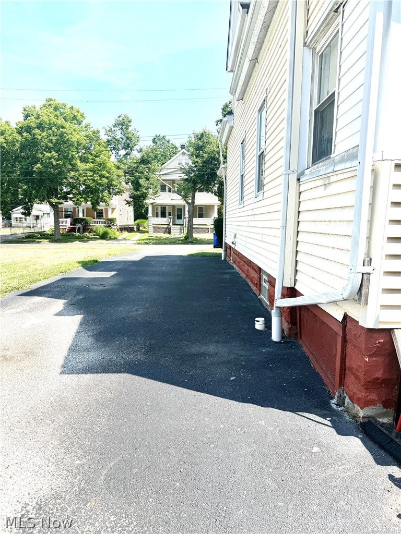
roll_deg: -1.0
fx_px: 371
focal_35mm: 24
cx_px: 200
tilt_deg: -7.6
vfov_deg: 71.6
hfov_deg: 56.8
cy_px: 267
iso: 80
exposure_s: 1/2801
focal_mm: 6.76
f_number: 1.78
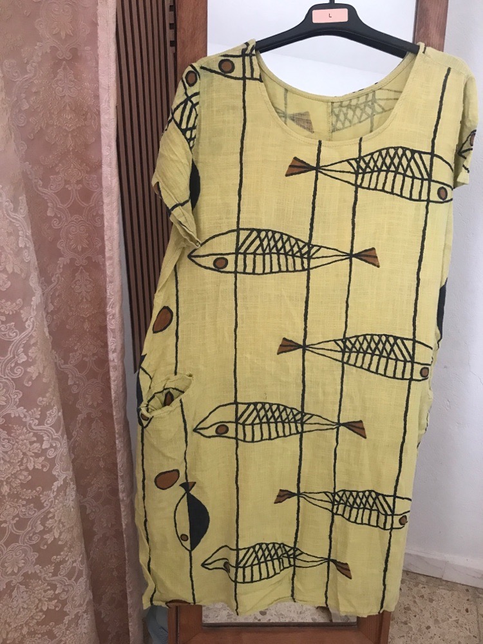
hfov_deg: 49.7
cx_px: 242
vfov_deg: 63.4
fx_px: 521
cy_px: 322
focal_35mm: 28
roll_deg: -0.5
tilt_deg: -23.5
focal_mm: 3.99
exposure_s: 1/17
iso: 100
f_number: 1.8
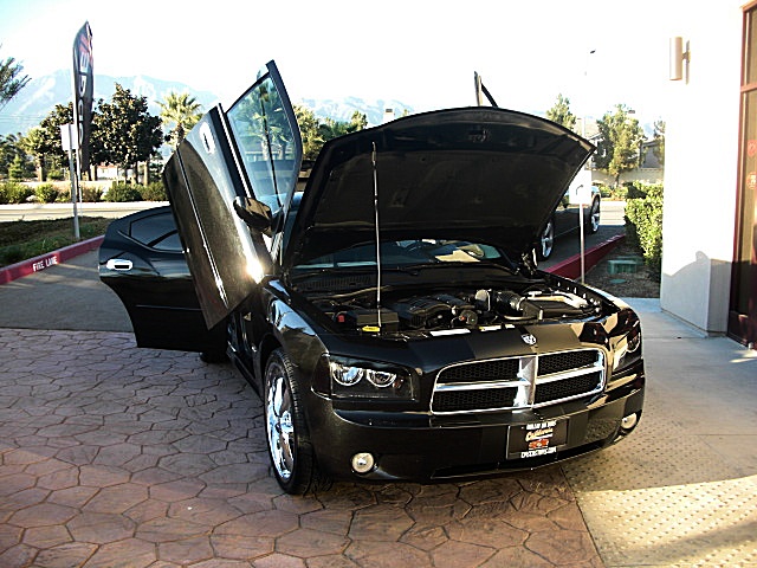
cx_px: 378
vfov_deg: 39.7
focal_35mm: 36
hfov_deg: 51.4
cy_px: 284
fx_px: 787
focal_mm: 6.3
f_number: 2.8
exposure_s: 1/125
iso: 50
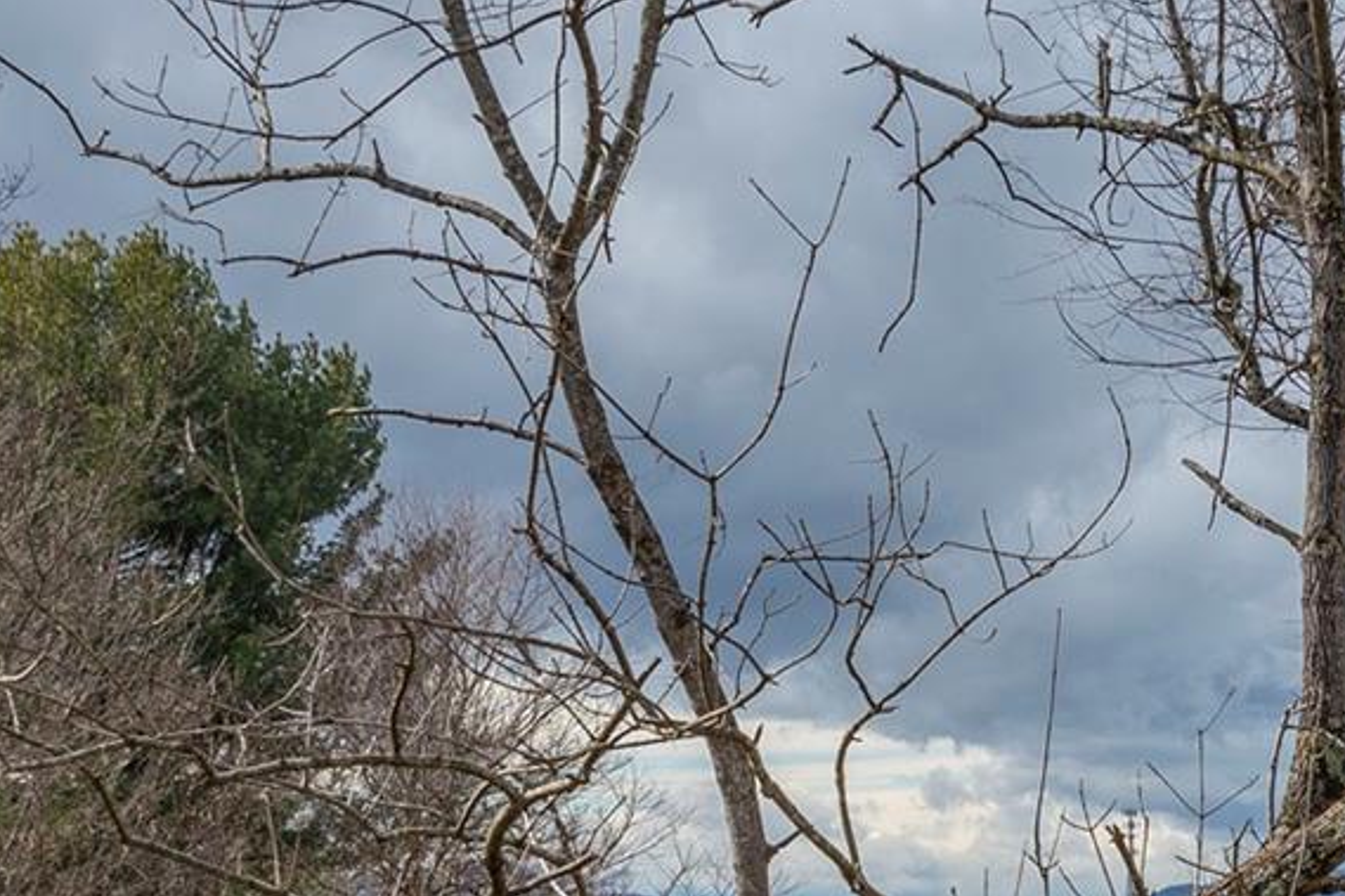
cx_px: 1151
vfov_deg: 21.2
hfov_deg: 30.8
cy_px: 762
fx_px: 2353
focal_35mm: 63
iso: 250
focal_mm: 35
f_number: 7.1
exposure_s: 1/1000
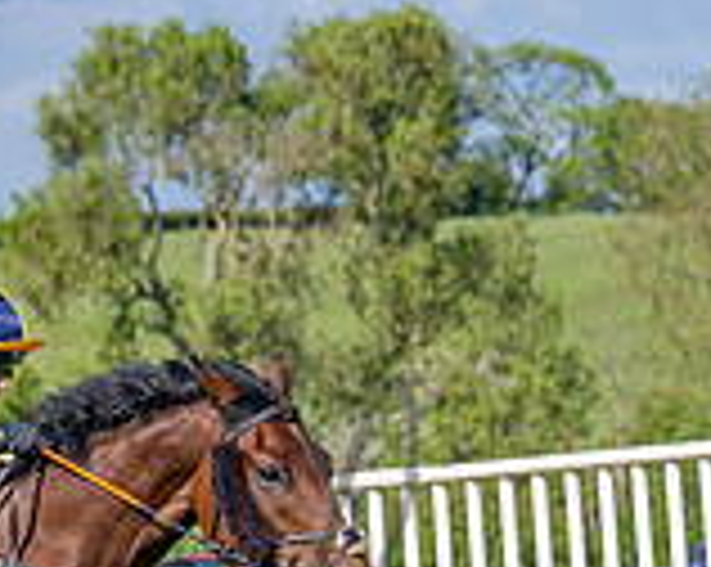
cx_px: 1055
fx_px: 9626
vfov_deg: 3.4
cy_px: 584
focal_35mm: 458
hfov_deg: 4.2
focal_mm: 70
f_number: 2.8
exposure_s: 1/1600
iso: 80
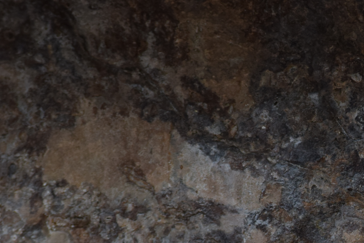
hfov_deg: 4.2
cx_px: 467
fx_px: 4954
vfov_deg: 2.8
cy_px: 301
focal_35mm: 490
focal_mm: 98
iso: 400
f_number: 5
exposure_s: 1/1250
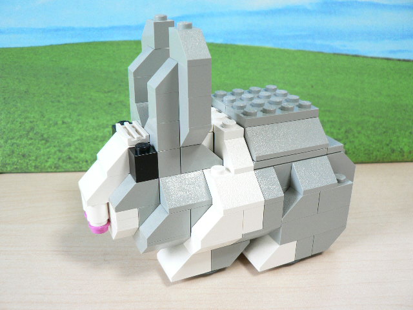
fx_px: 430
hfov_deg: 51.4
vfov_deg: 39.7
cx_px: 206
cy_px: 155
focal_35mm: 36
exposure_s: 1/15
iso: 150
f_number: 2.8
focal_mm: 6
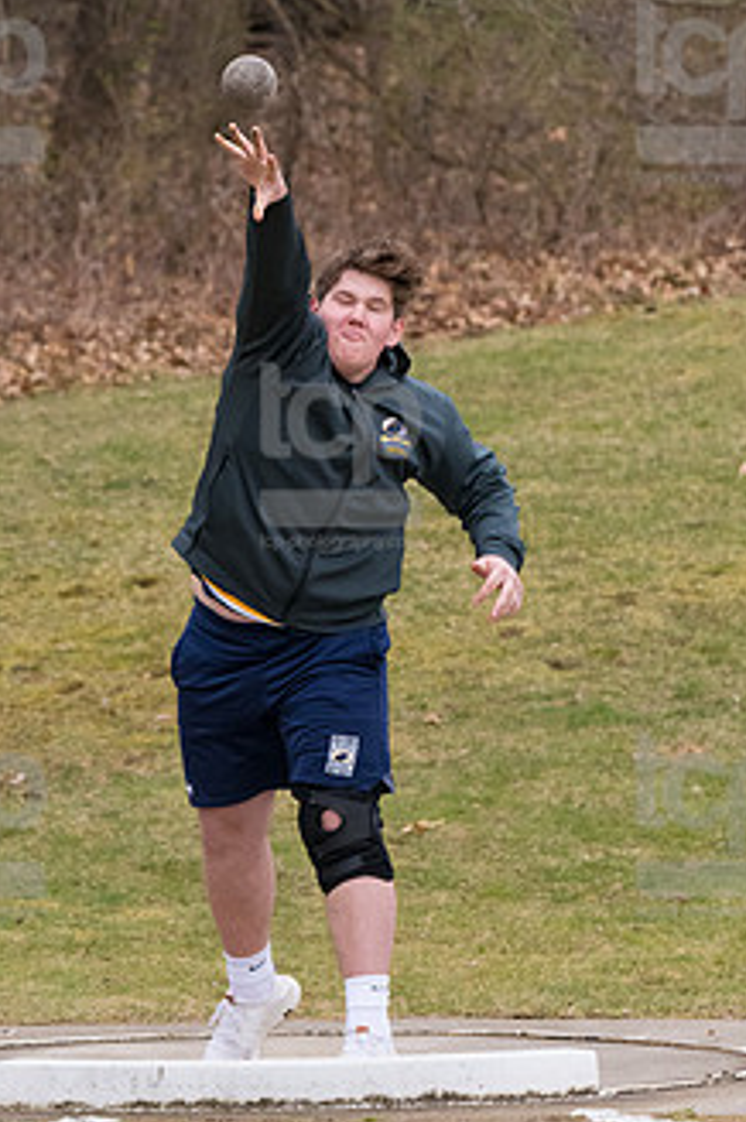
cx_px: 340
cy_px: 455
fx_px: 10559
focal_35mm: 339
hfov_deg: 4.0
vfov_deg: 6.1
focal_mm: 165
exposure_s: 1/2000
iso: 2000
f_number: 5
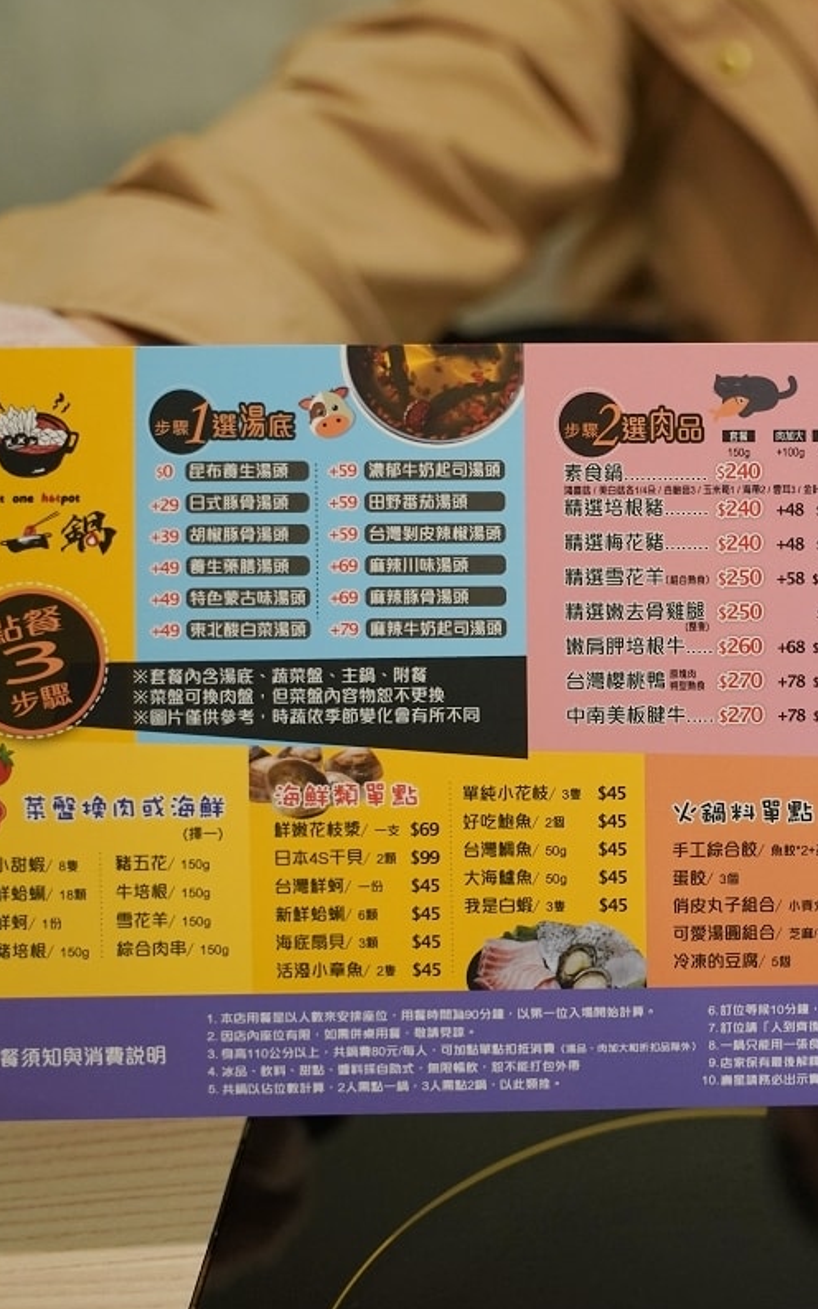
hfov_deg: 21.6
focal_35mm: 57
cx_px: 892
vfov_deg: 35.7
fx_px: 2034
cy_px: 654
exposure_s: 1/160
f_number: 2.8
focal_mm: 37
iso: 1600
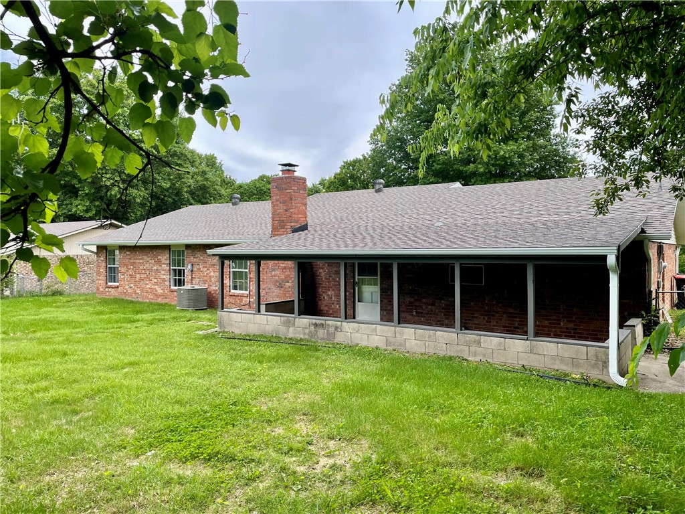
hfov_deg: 67.3
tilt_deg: -0.9
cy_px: 257
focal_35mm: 26
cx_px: 342
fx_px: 515
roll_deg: +0.5
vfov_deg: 53.1
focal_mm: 4.2
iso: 32
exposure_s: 1/1304
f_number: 1.6
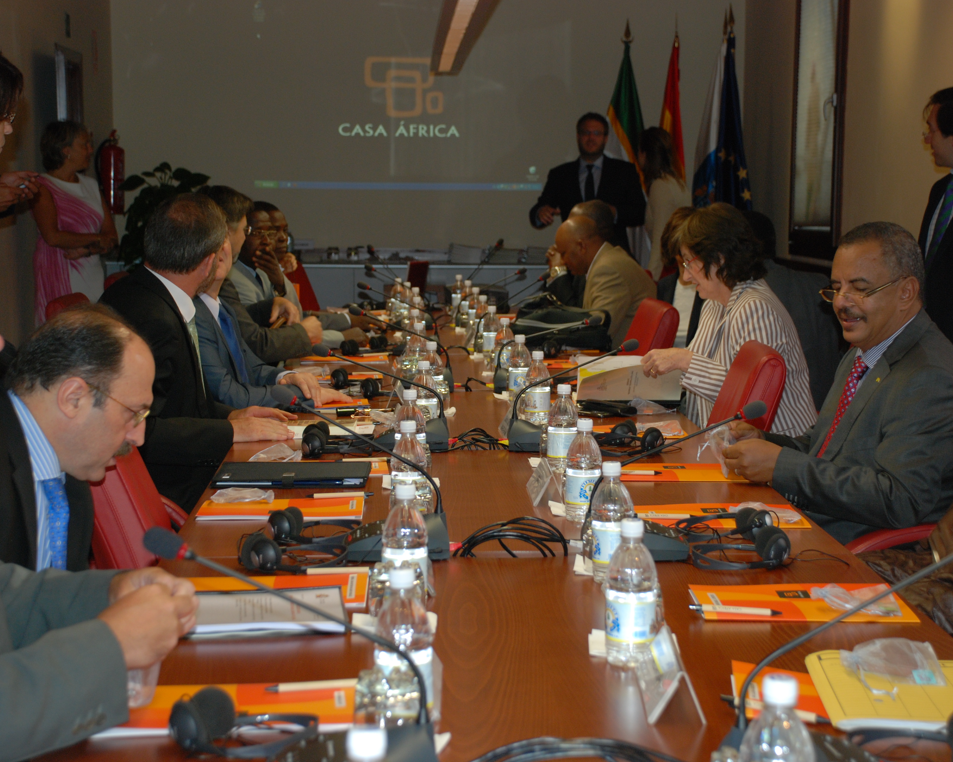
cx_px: 506
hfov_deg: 25.4
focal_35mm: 75
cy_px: 380
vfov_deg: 20.4
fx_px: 2115
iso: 320
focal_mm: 44
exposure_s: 1/60
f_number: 4.8
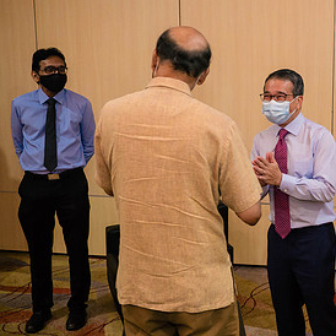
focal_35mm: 58
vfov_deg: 29.6
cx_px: 302
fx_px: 637
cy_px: 165
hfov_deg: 28.4
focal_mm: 15
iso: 1000
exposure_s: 1/80
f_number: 2.8
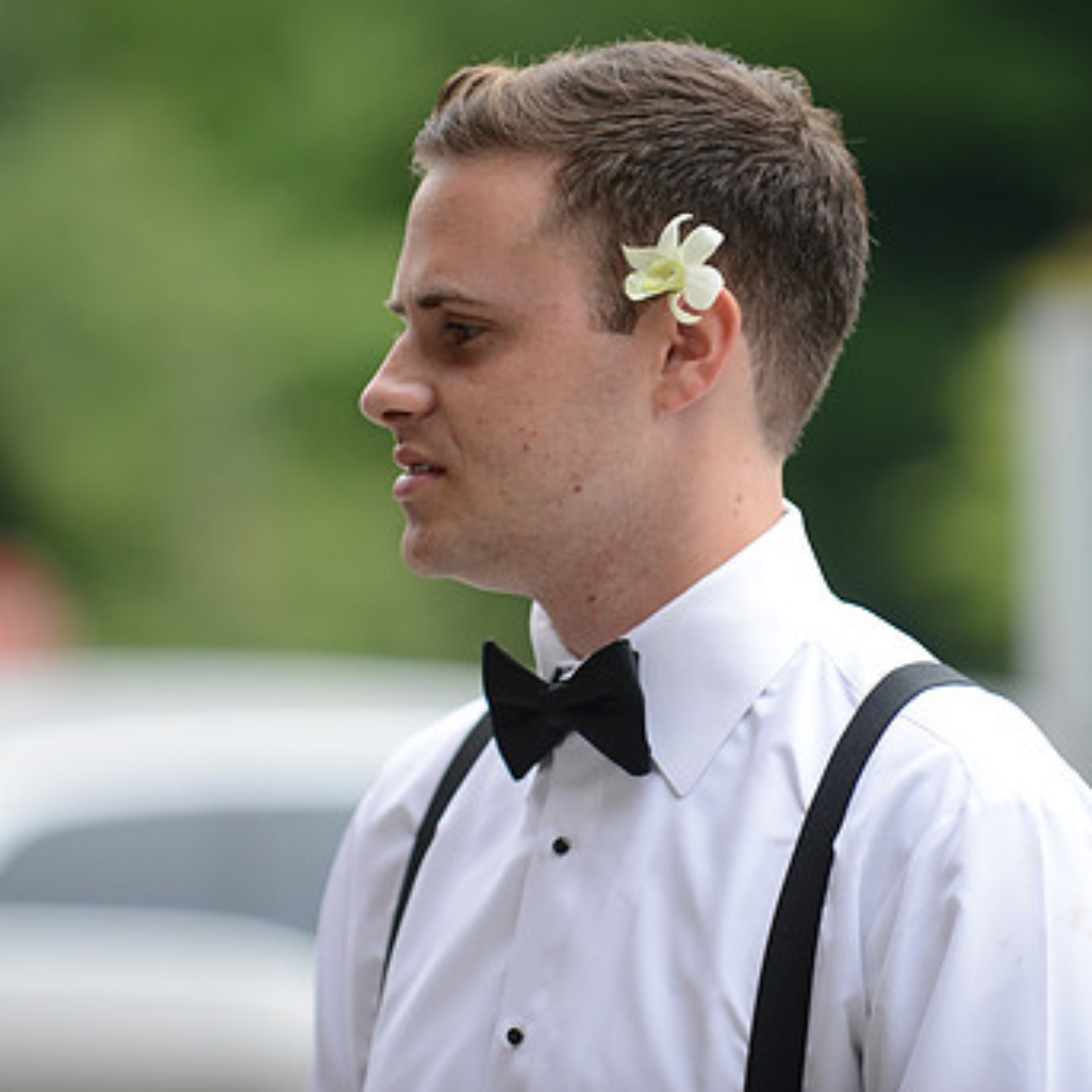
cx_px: 619
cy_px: 481
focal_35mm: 288
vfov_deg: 6.1
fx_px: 10279
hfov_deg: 6.1
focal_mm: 200
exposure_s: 1/800
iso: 500
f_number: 3.2
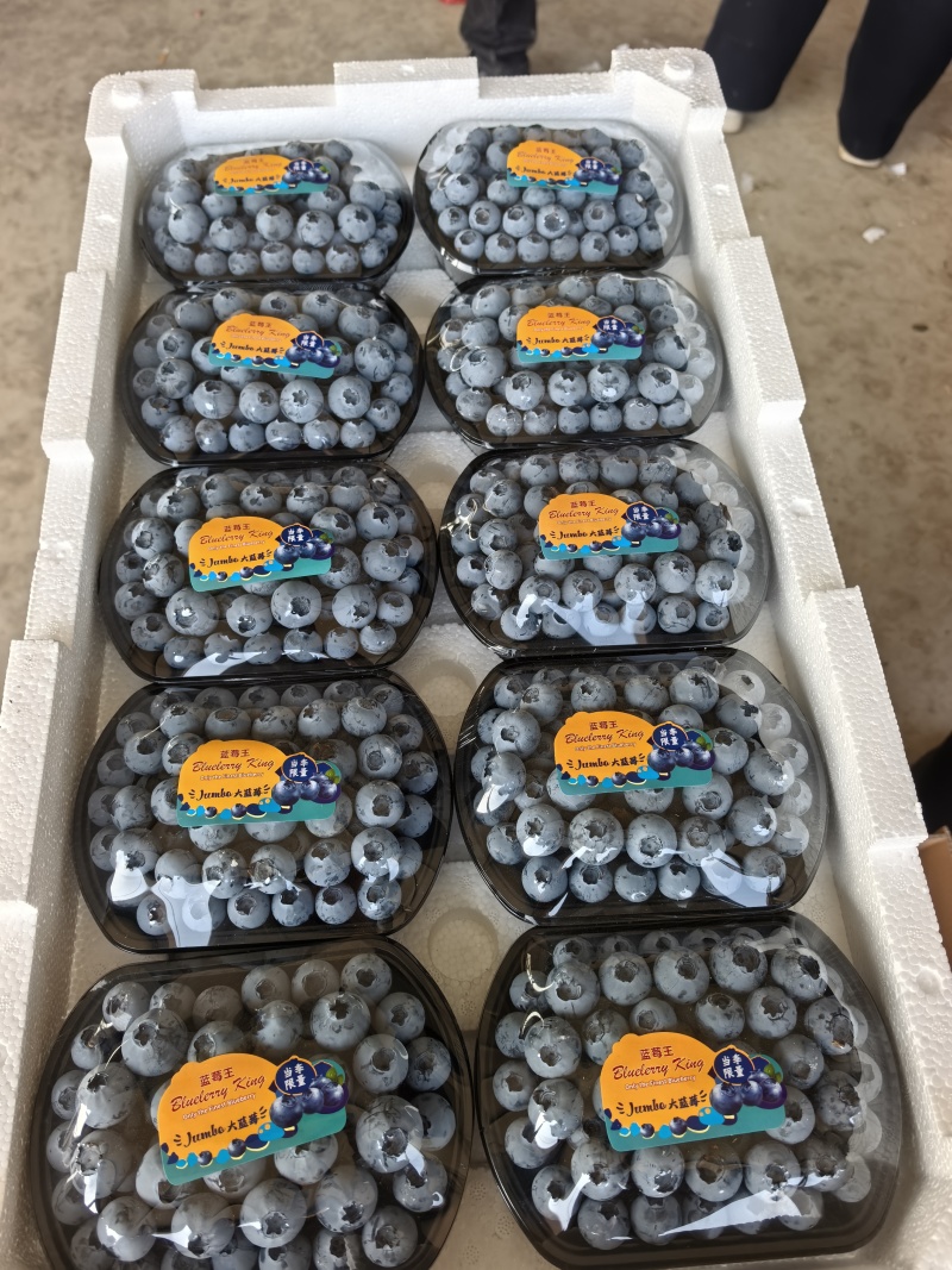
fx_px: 990
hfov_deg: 51.3
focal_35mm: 27
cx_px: 476
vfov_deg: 65.3
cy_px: 635
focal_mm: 6.98
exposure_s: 1/1203
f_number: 2
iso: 250
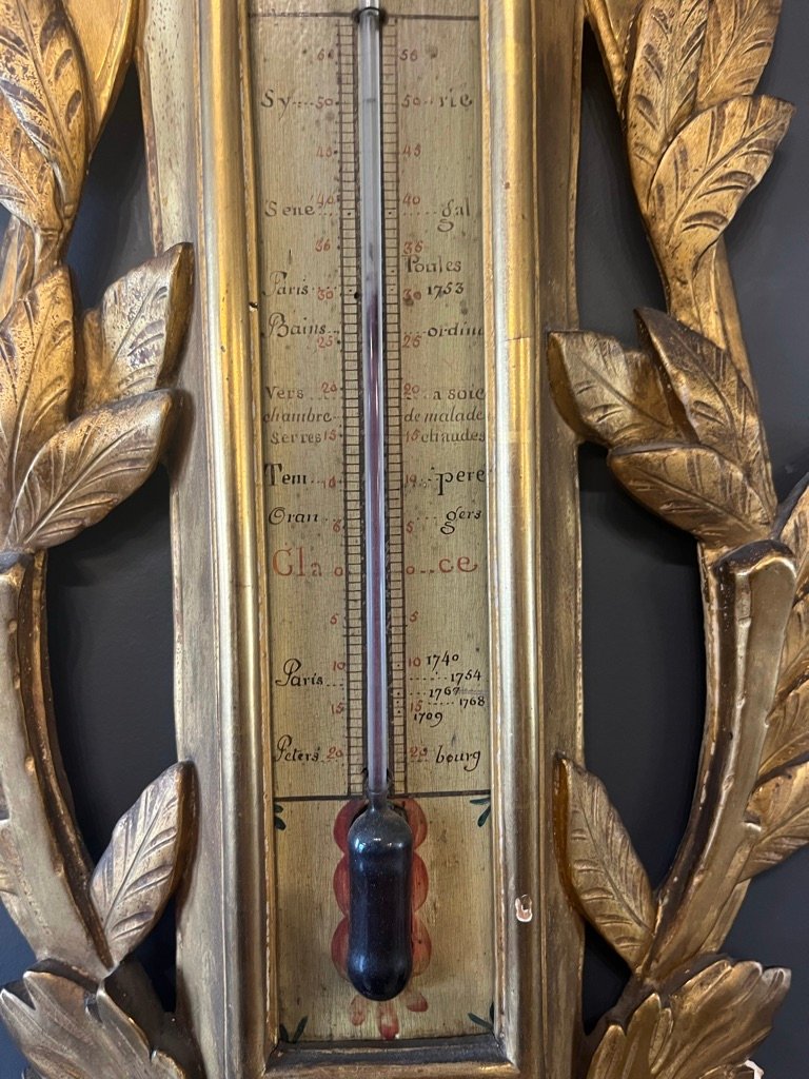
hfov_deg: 53.1
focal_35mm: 26
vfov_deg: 67.3
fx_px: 810
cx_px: 404
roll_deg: +1.9
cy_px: 540
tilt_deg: -3.9
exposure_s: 1/50
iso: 80
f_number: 1.6
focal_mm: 5.1
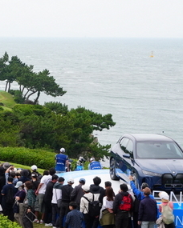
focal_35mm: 126
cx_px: -45
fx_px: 853
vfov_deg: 15.2
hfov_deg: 11.9
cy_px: 156
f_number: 6.3
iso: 800
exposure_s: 1/1000
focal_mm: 61
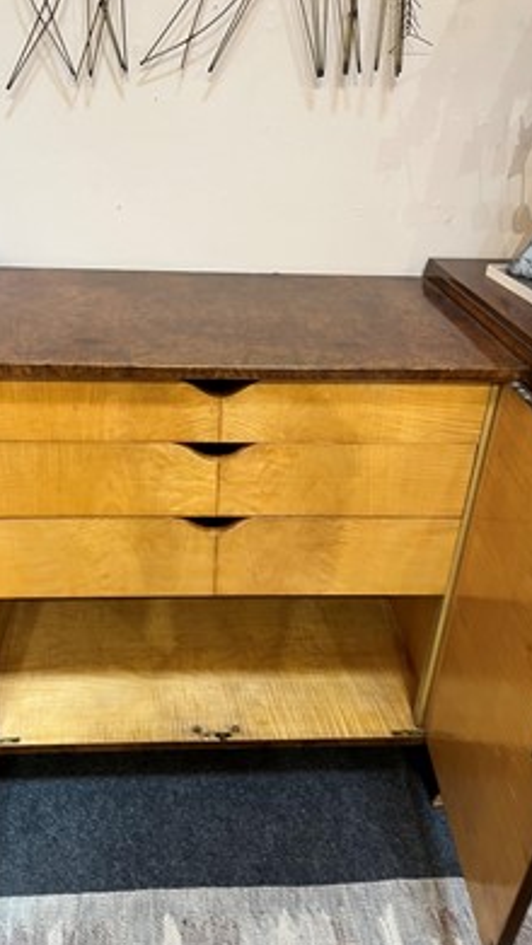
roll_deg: -1.2
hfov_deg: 40.1
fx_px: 727
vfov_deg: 66.1
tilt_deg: -27.0
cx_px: 222
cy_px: 474
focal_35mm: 29
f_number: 1.6
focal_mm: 5.1
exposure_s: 1/50
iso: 100
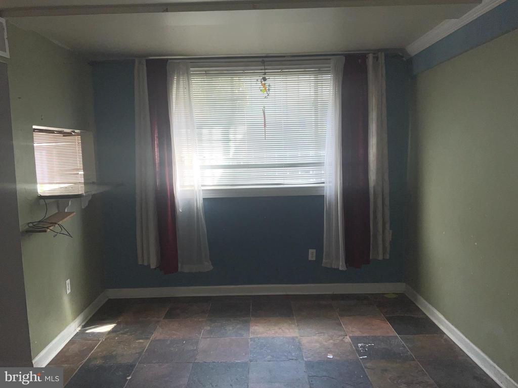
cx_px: 259
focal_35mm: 29
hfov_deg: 61.7
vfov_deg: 48.2
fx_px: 434
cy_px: 194
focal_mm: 3
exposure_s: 1/79
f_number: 1.8
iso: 16
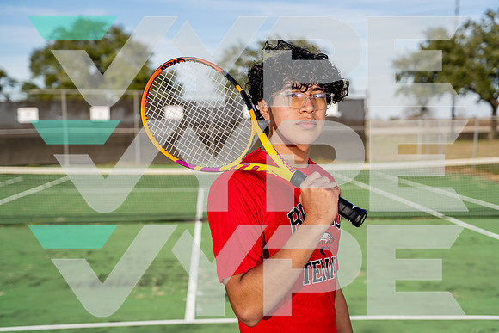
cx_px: 250
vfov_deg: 24.2
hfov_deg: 35.6
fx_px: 776
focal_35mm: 56
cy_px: 166
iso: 100
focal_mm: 56
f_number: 4
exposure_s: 1/1250
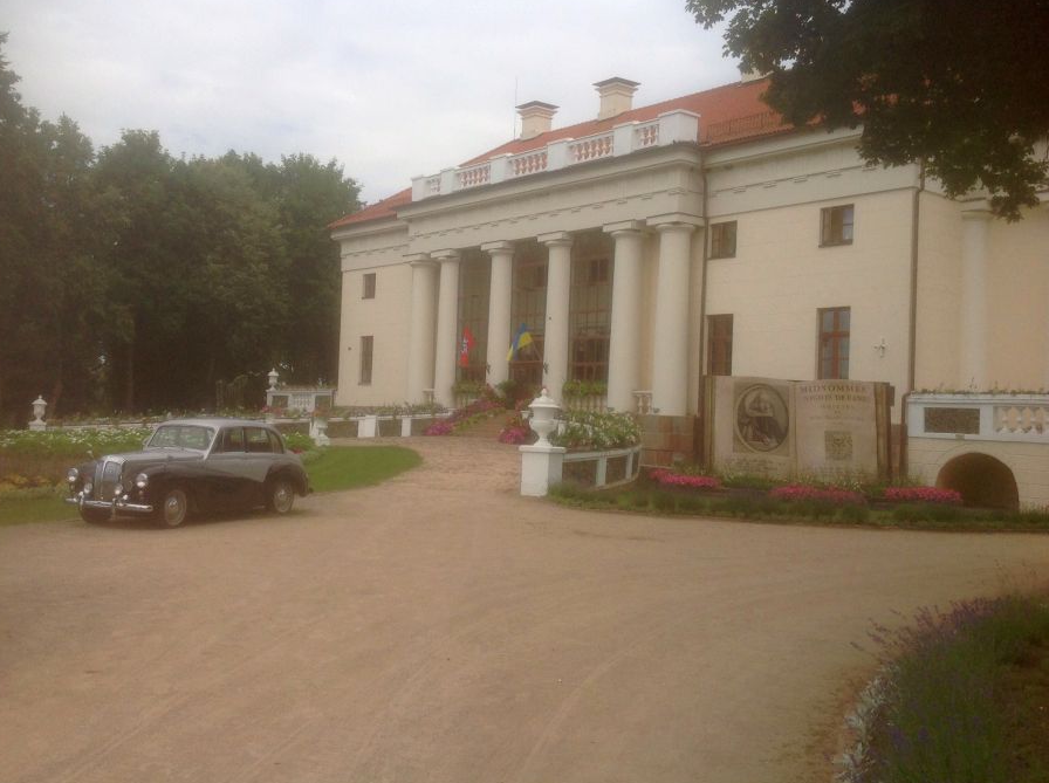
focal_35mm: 40
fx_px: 1210
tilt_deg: +2.0
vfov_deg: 35.9
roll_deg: -3.0
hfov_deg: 46.8
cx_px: 468
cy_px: 377
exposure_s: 1/2016
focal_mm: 4.28
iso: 50
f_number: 2.4
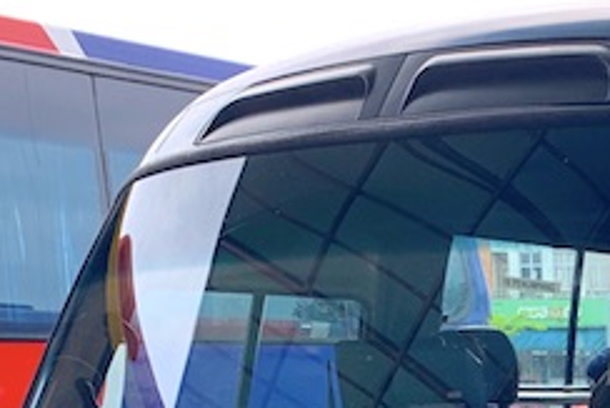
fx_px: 1407
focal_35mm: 83
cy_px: 604
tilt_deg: -10.7
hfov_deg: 22.2
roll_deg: +1.7
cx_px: 765
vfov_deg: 15.3
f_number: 1.8
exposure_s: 1/561
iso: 25
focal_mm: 4.25
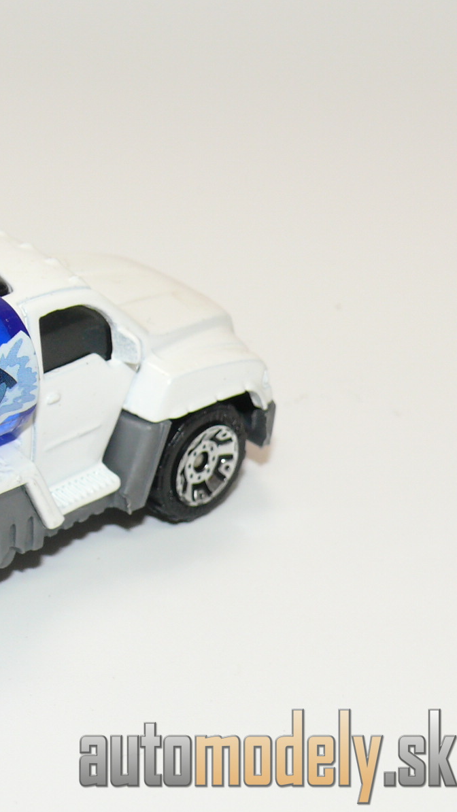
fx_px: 2326
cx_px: -78
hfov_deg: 11.0
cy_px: 405
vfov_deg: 19.8
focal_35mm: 108
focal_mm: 11.1
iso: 100
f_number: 4
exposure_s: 1/30
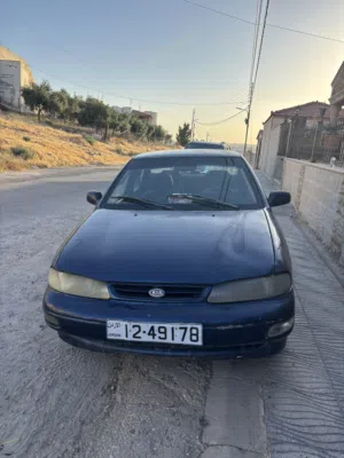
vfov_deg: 67.3
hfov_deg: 53.1
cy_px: 229
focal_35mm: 26
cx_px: 172
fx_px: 345
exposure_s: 1/1344
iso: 50
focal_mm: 5.96
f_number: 1.6
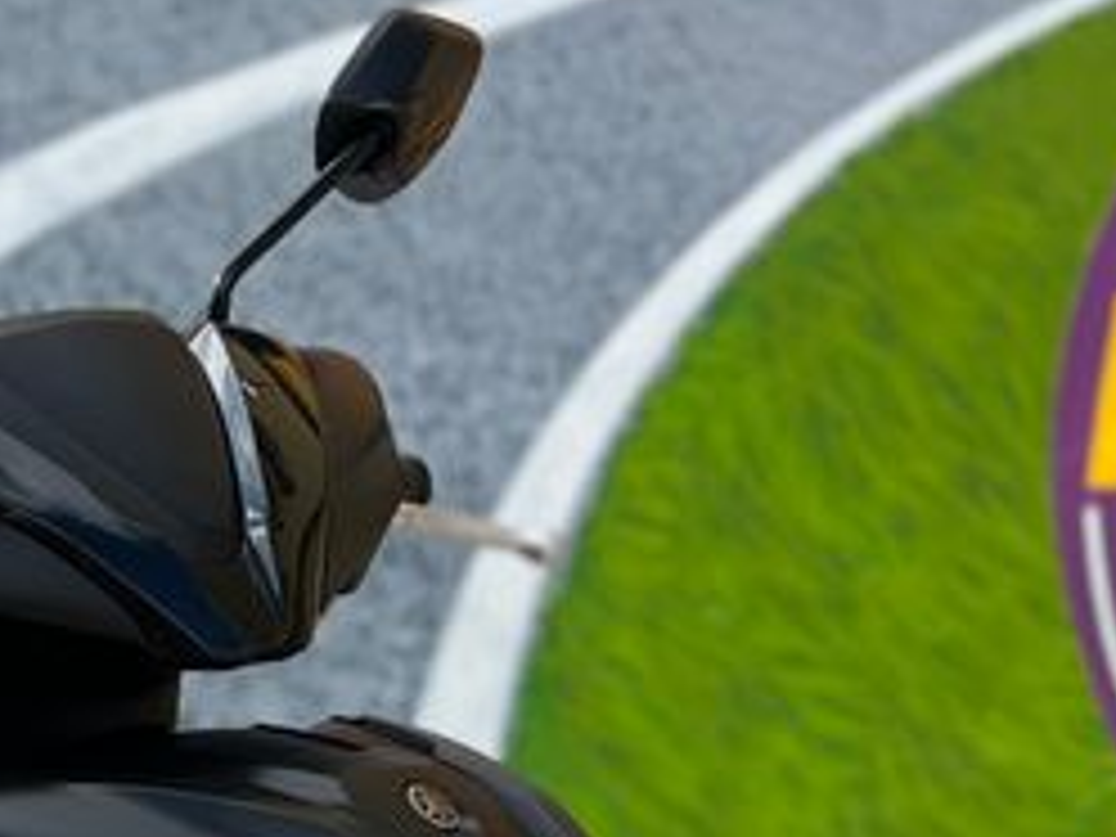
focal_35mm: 85
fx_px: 2740
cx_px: -198
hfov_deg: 21.5
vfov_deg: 16.1
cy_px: 1202
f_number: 1.5
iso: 50
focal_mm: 5.7
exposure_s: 1/1972
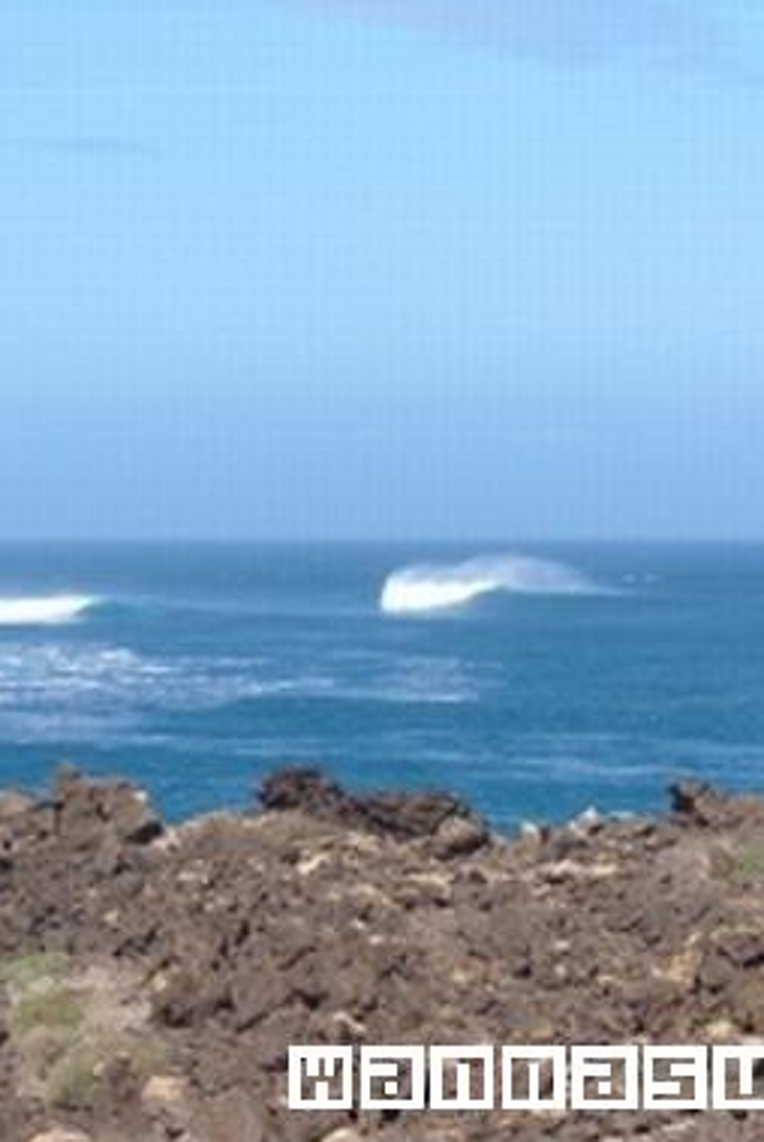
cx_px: 454
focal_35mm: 147
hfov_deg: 9.3
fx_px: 4671
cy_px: 571
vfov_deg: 14.0
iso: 100
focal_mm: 17.4
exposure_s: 1/160
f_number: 10
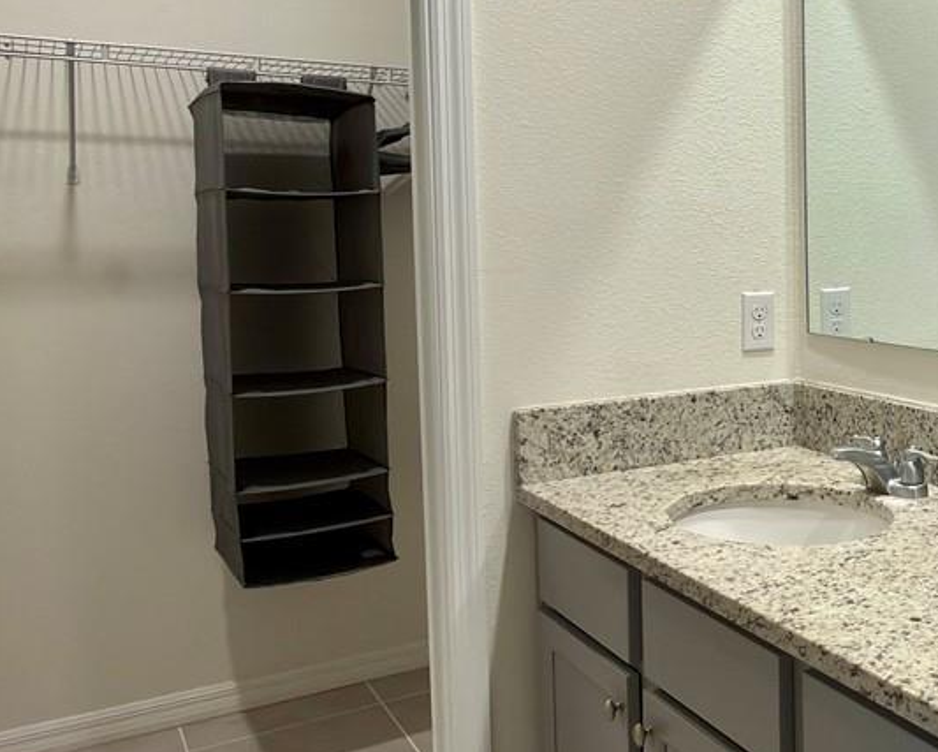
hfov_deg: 39.2
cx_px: 950
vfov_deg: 36.4
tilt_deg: -4.7
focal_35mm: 41
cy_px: 308
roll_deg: +0.2
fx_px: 1139
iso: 64
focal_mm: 2.22
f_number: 2.2
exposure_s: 1/30
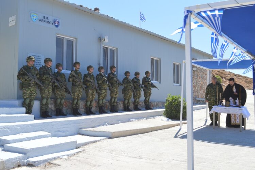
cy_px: 85
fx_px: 265
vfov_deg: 35.4
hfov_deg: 51.3
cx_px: 128
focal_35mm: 38
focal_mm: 25
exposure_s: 1/250
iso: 100
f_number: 8
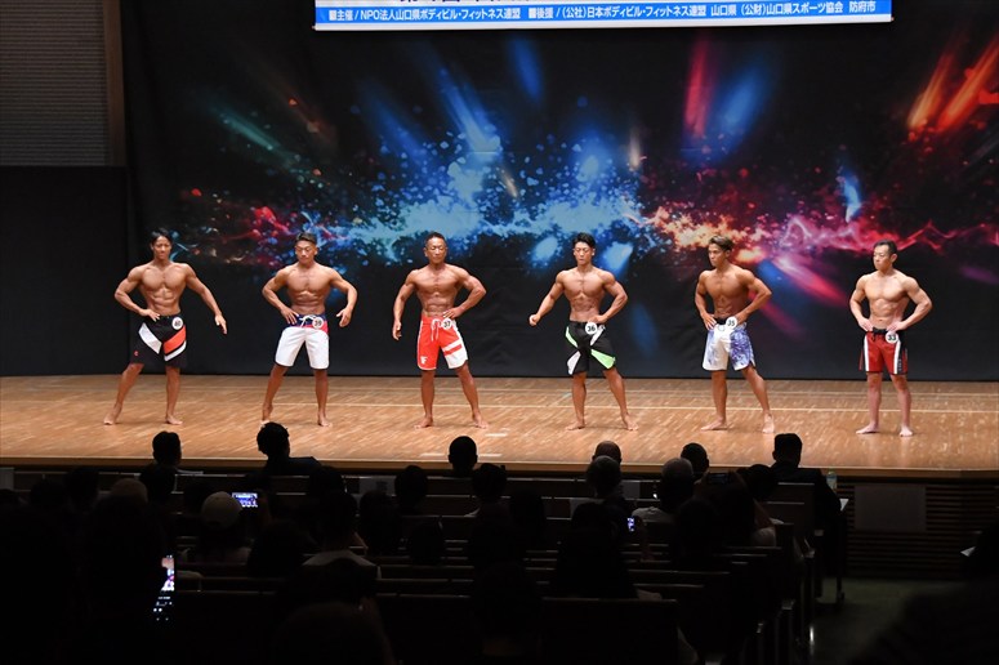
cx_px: 500
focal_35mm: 97
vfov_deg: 14.1
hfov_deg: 21.0
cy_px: 332
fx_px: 2690
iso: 6400
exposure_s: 1/400
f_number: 5.6
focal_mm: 65
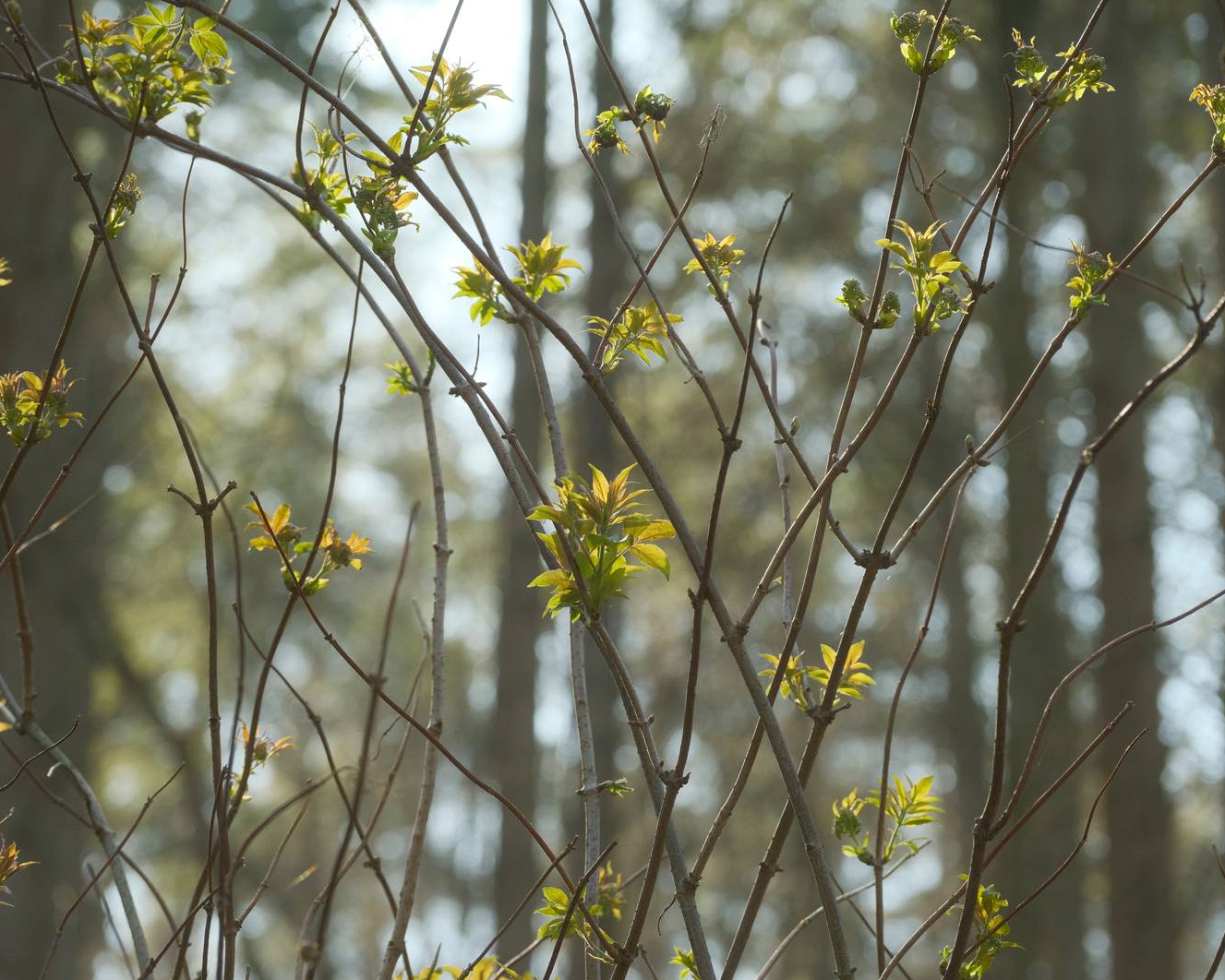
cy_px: 490
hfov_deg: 11.2
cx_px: 596
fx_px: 6237
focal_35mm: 172
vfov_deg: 9.0
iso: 1250
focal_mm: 101.6
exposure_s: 1/300
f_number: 6.4
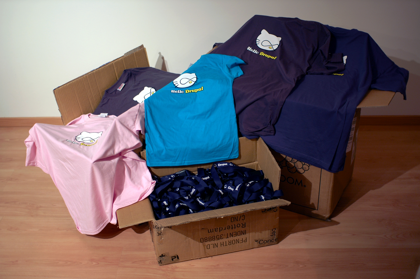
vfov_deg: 29.8
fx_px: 525
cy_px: 140
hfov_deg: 43.6
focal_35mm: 45
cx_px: 210
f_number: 1.4
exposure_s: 1/30
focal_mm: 30
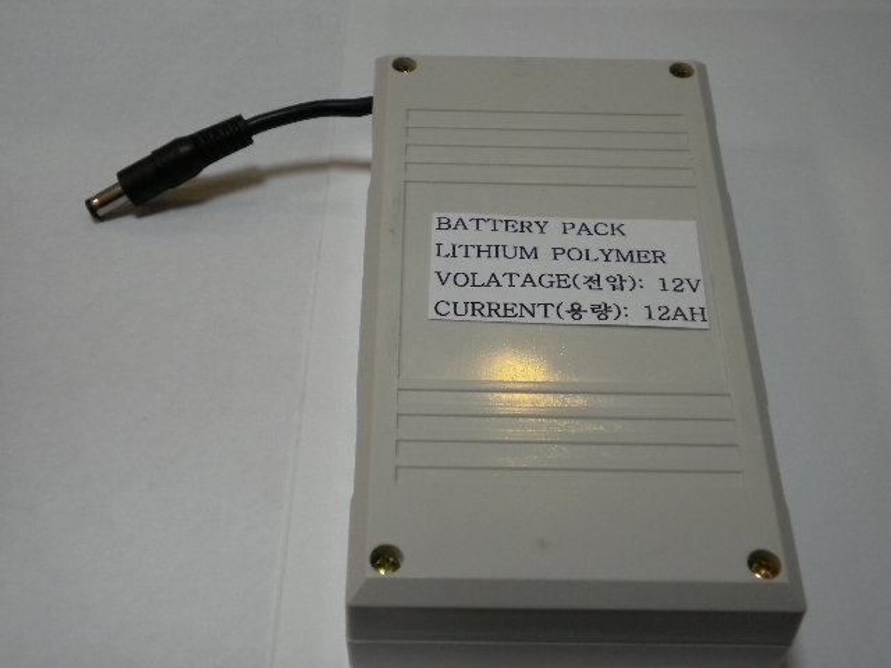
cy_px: 334
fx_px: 1338
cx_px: 446
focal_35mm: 52
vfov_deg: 28.0
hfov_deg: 36.8
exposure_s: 1/113
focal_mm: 9.3
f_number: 3.9
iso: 400
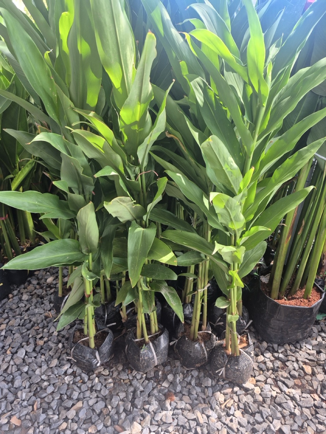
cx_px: 163
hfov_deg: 58.9
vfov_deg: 73.9
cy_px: 217
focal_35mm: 23
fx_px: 289
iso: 250
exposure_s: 1/100
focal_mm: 5.4
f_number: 1.8
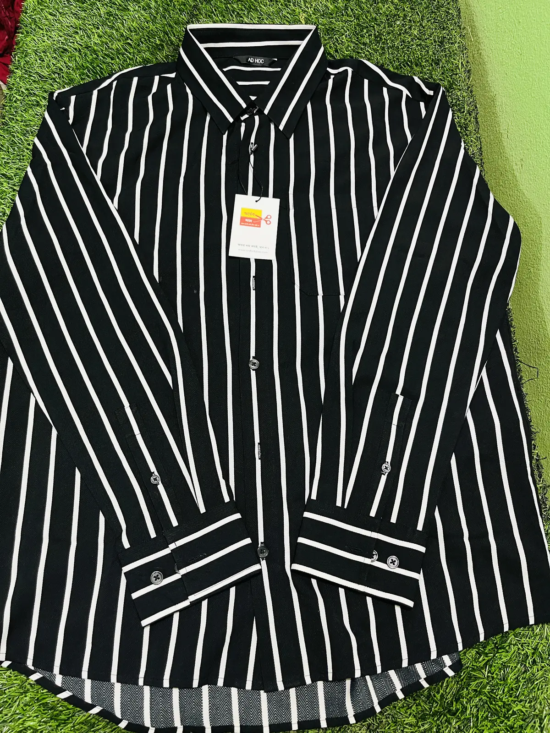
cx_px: 275
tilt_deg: -70.4
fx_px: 551
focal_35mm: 26
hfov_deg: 53.1
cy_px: 366
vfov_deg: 67.3
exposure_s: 1/50
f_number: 1.6
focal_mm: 5.1
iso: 320
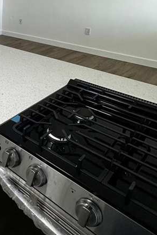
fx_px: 229
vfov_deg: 52.2
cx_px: -37
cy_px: 61
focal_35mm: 35
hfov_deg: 31.1
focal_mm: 2.22
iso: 160
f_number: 2.2
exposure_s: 1/120
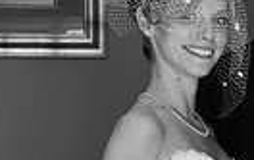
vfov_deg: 6.2
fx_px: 1442
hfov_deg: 10.0
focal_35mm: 208
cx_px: 243
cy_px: 262
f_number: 5.6
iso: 1800
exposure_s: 1/80
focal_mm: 60
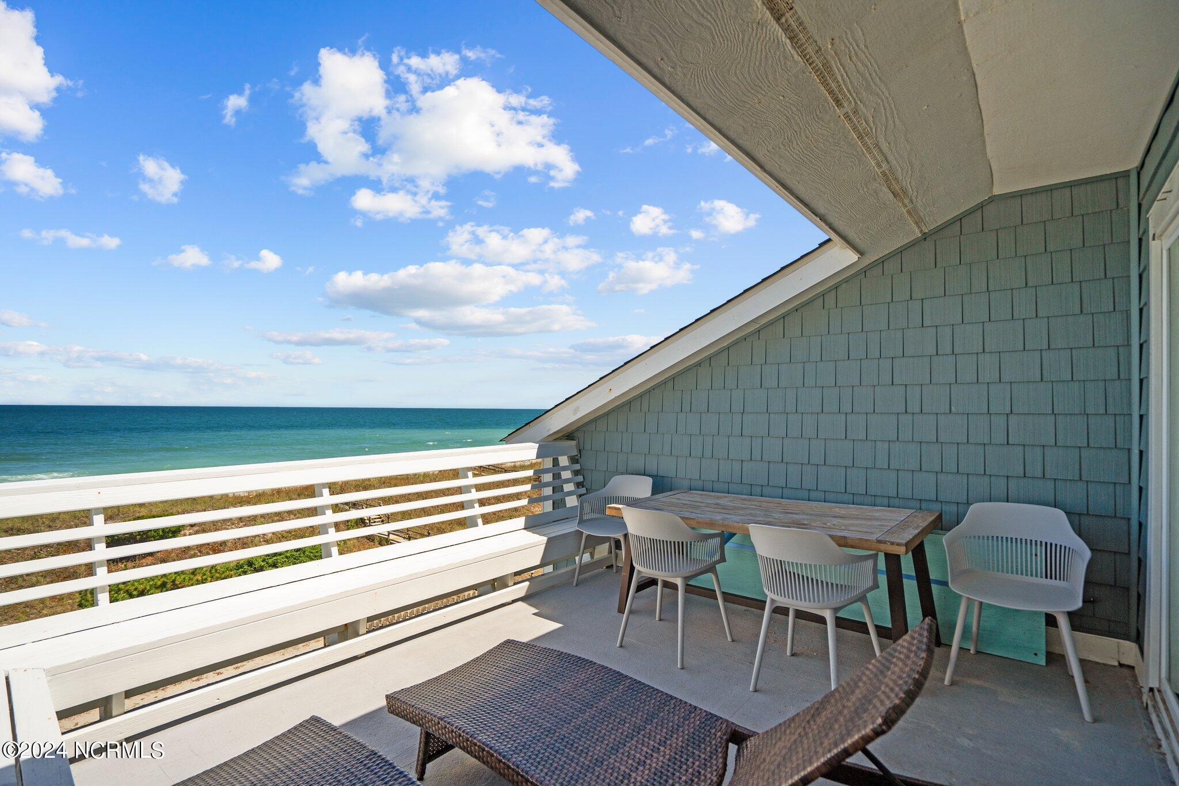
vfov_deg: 73.7
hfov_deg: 96.7
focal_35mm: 16
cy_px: 393
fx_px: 524
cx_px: 590
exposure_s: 1/3200
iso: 320
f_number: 4
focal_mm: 16
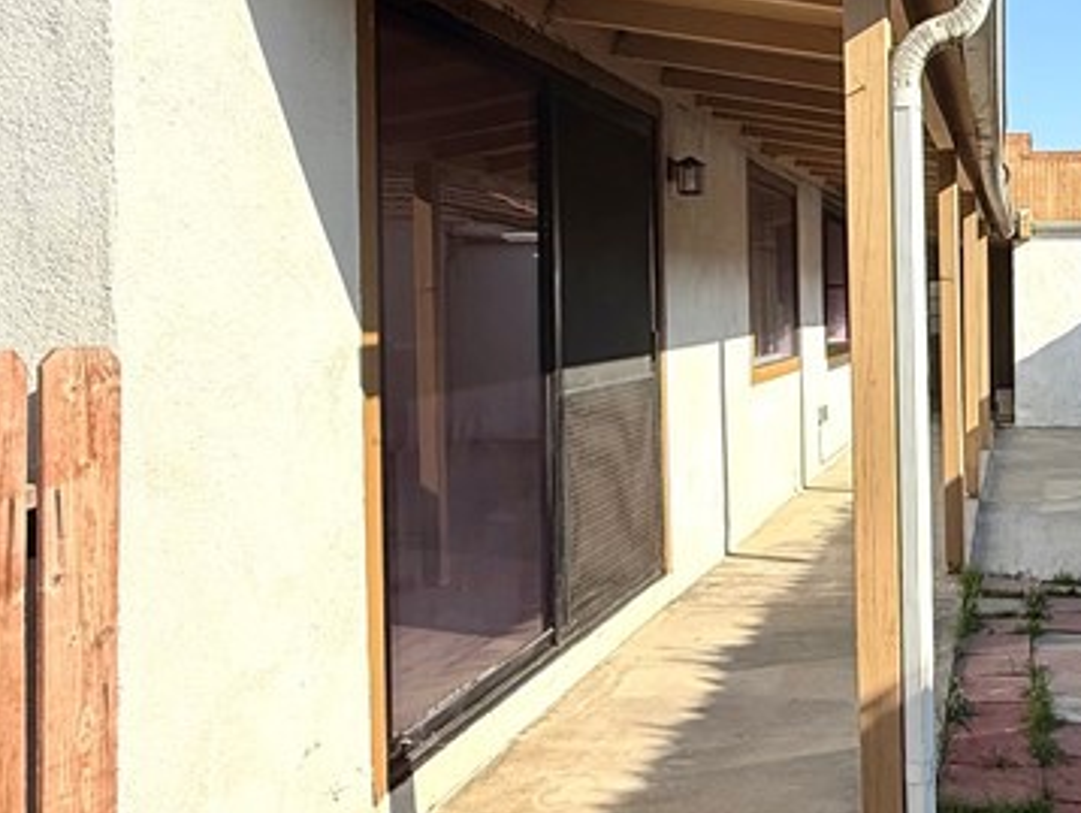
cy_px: 284
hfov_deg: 41.8
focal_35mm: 40
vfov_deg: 35.7
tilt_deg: +0.8
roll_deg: +0.8
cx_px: 1030
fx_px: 1250
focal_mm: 2.22
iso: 64
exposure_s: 1/1745
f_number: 2.2
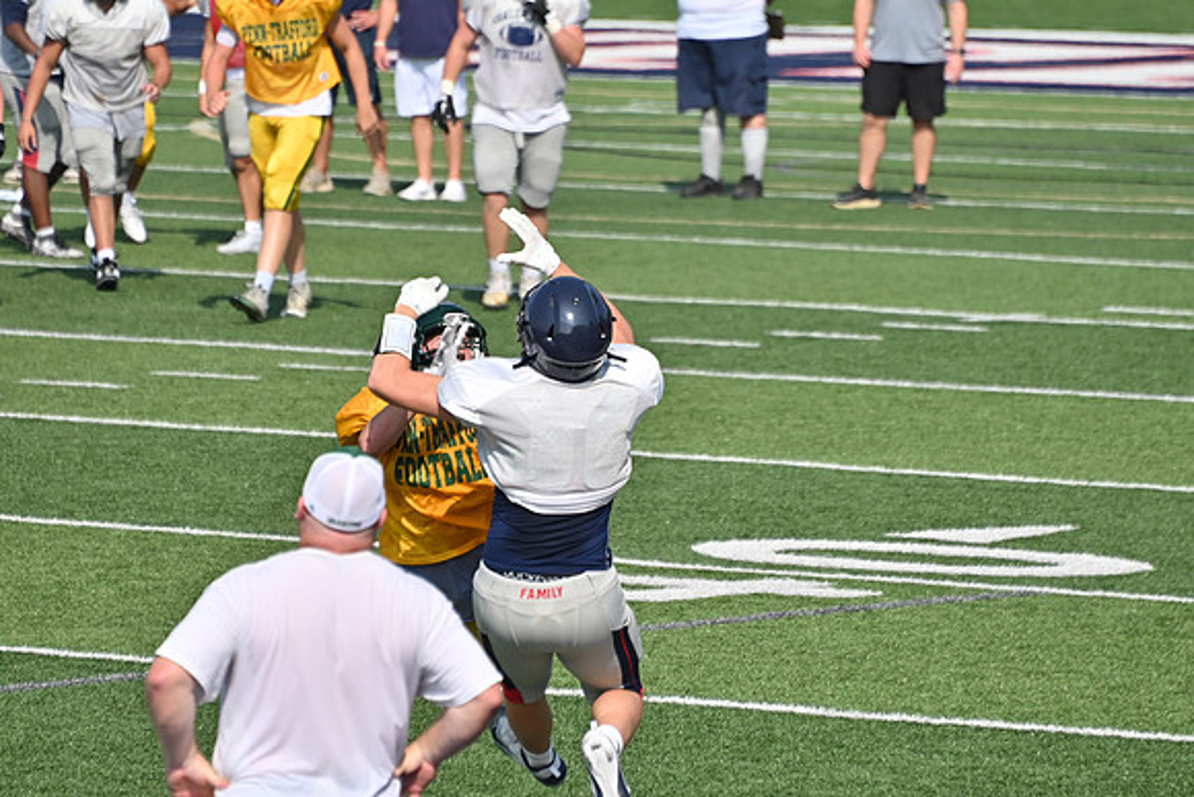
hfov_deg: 4.6
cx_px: 597
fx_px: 14928
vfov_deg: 3.1
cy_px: 398
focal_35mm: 450
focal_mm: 300
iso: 100
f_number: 5.6
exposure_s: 1/800
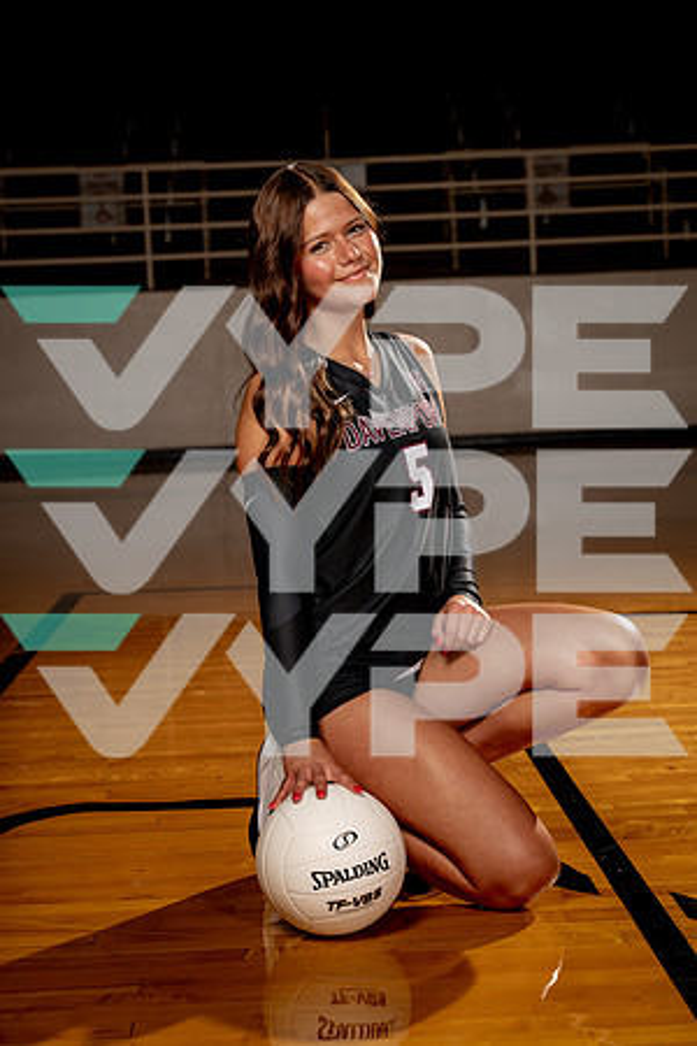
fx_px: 2033
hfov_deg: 19.5
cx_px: 348
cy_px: 523
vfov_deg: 28.8
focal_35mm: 70
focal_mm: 70
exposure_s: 1/250
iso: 100
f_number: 5.6
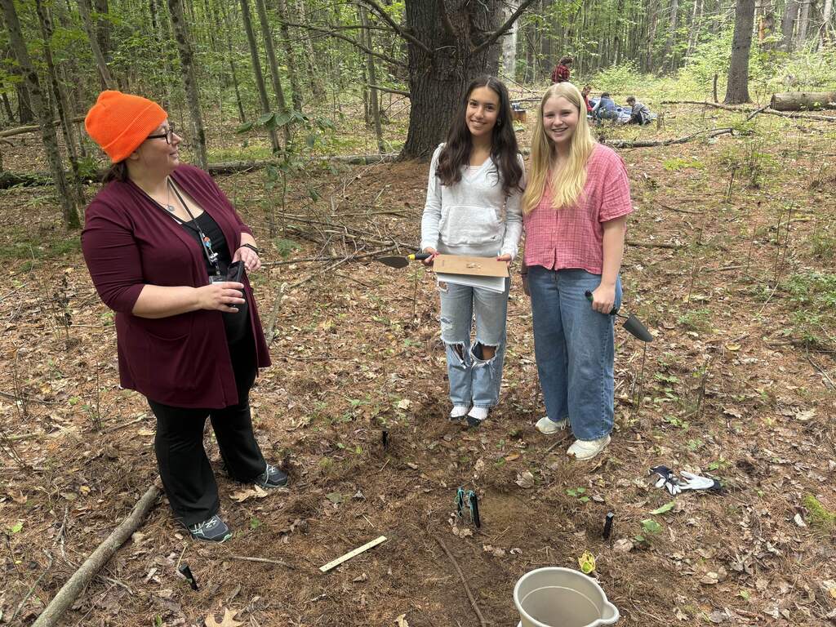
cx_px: 418
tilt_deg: -22.1
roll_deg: +2.6
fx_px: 628
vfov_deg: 53.1
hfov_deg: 67.3
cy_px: 314
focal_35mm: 26
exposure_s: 1/122
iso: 125
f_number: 1.6
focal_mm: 5.96
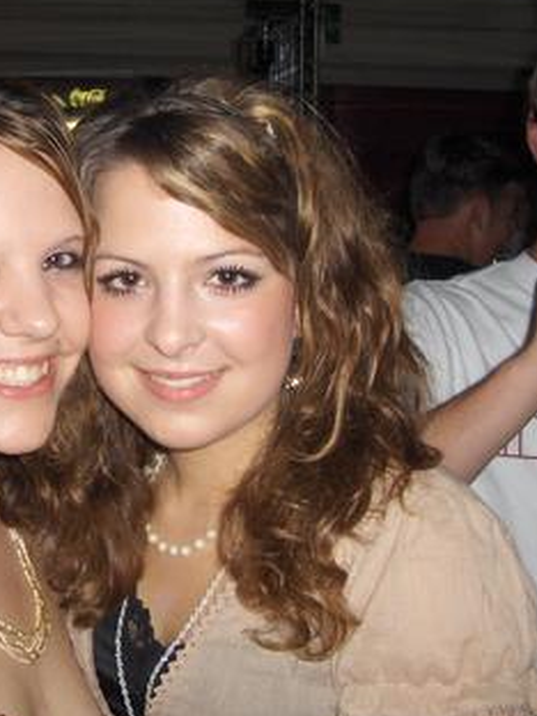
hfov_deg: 26.6
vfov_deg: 36.2
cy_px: 340
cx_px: 50
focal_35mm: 53
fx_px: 1096
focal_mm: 5.8
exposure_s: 1/60
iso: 100
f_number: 2.6
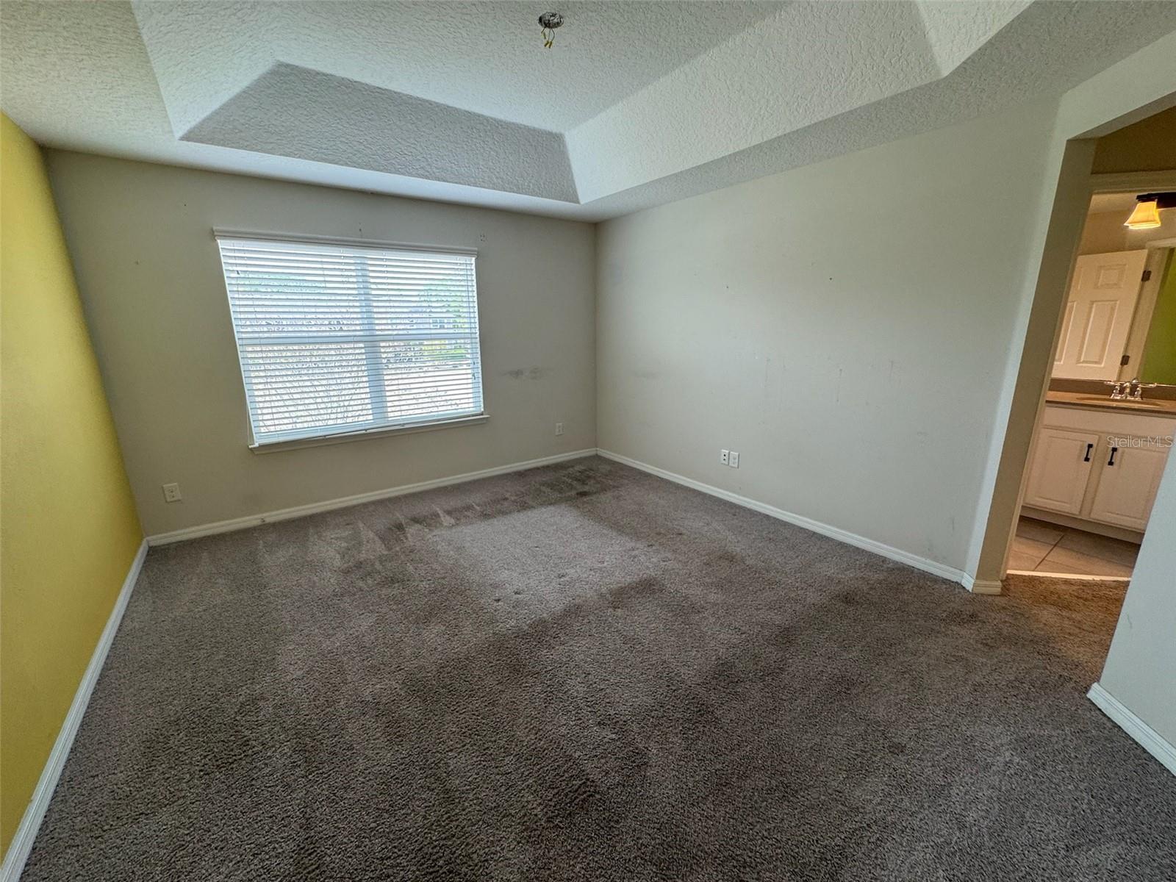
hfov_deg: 102.1
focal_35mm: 14
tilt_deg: -14.8
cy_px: 441
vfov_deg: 85.7
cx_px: 588
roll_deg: +0.3
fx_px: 476
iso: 160
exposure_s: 1/120
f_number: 2.2
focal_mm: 2.22
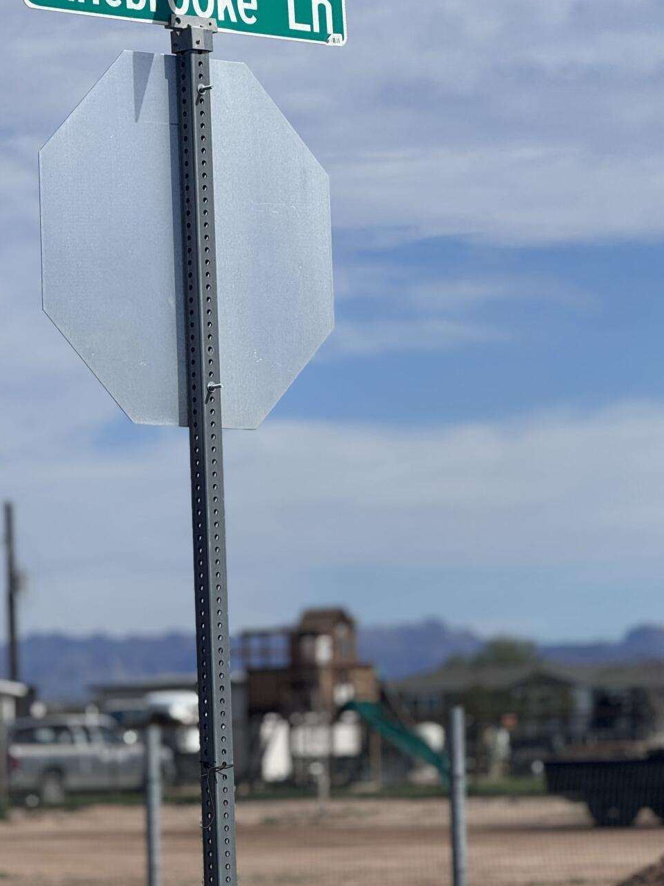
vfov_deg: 10.5
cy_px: 408
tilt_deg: +4.9
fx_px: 4811
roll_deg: +1.7
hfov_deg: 7.9
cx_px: 164
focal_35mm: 188
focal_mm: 15.66
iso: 50
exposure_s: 1/3690
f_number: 2.8
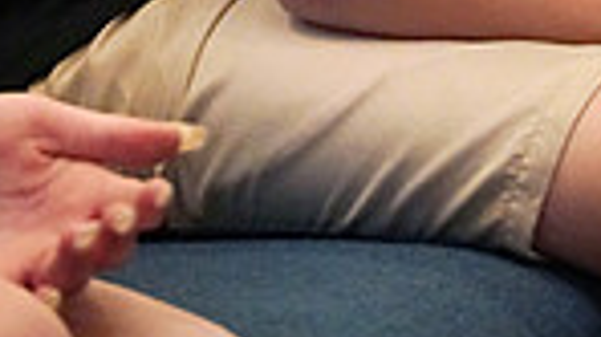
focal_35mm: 646
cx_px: 536
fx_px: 10281
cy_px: -528
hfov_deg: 3.3
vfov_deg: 1.9
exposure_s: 1/125
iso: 8000
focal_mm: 135
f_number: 5.6
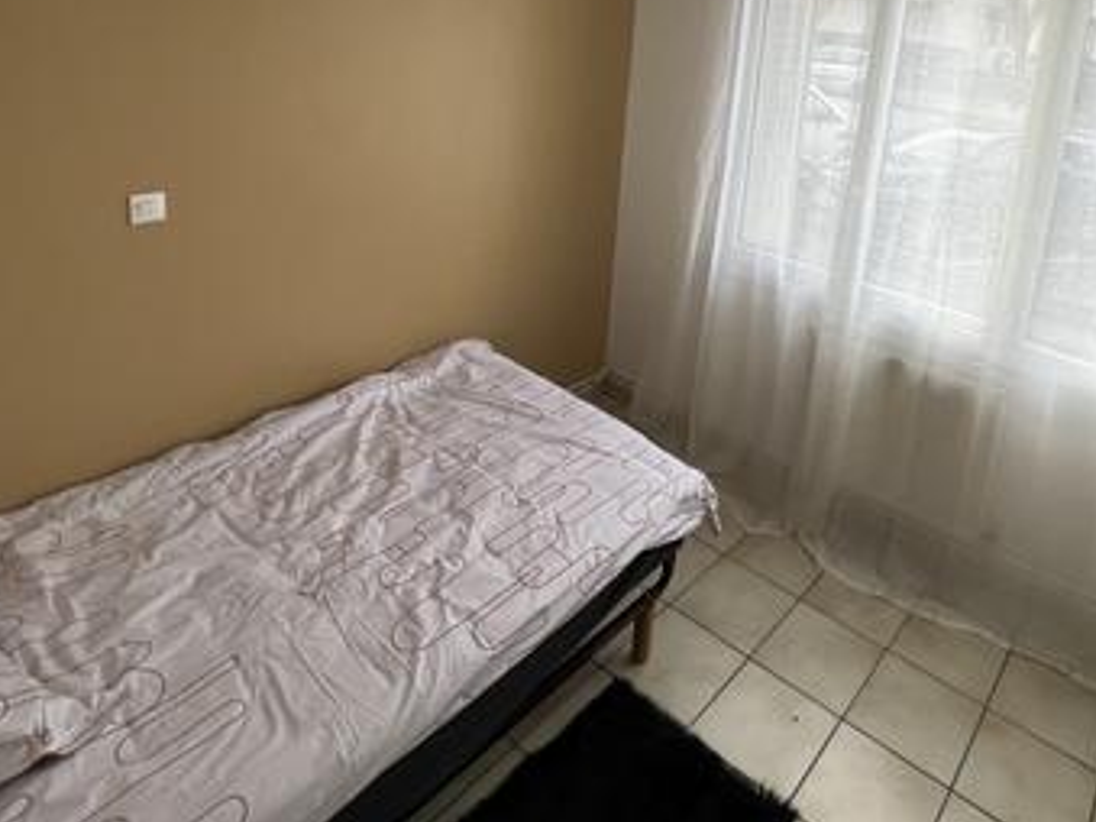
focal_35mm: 23
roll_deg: -6.6
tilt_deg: -11.3
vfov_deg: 54.6
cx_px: 734
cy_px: 159
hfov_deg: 71.7
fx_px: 728
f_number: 1.8
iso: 40
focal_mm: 1.57
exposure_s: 1/100
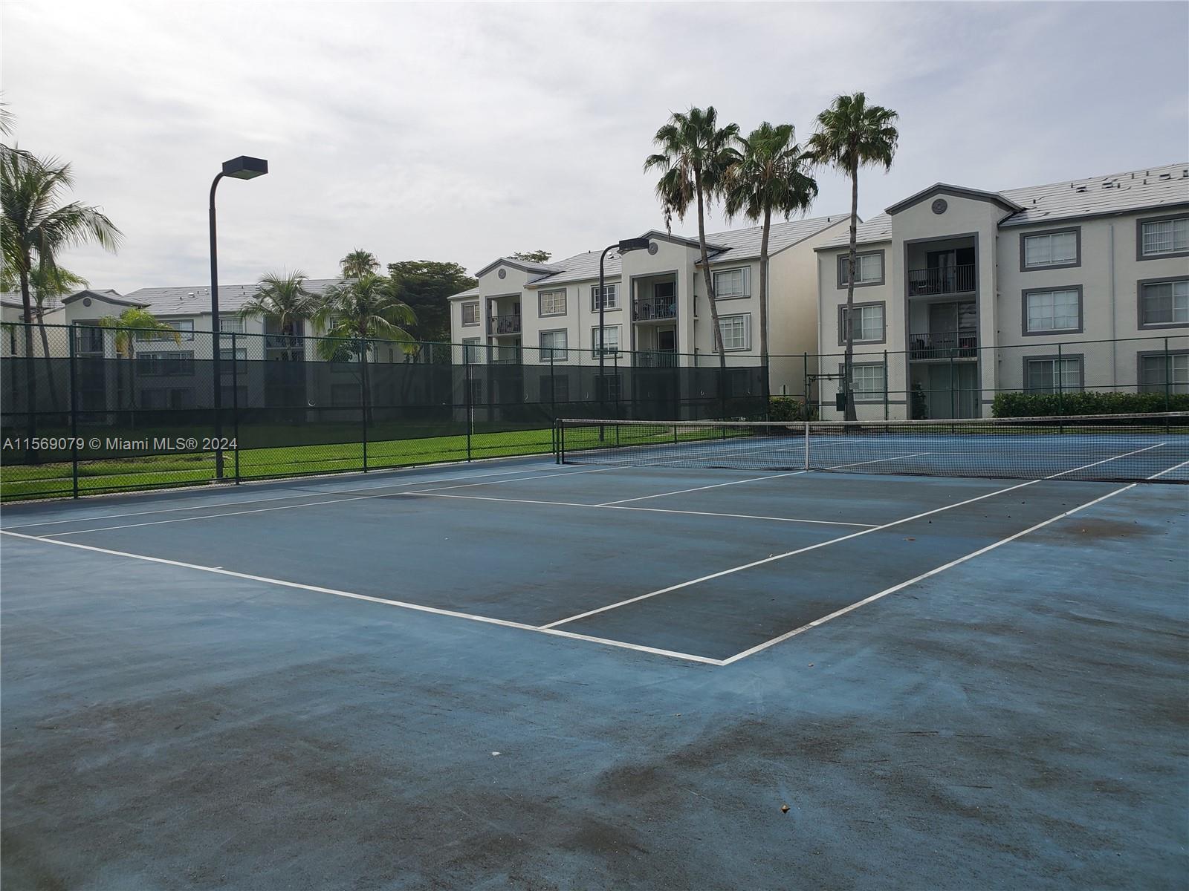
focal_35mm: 26
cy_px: 446
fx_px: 893
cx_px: 594
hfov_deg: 67.3
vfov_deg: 53.1
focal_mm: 4.3
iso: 50
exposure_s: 1/2329
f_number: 2.4
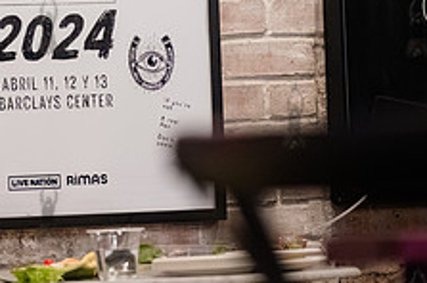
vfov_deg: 3.5
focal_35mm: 391
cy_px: 23
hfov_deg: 5.3
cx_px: 46
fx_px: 4631
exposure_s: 1/160
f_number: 2.8
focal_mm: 150
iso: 16000
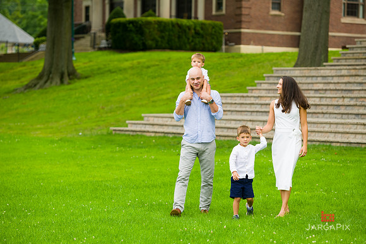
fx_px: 1271
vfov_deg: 11.0
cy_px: 122
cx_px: 183
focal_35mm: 125
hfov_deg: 16.4
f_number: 4
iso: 200
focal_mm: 125
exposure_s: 1/500
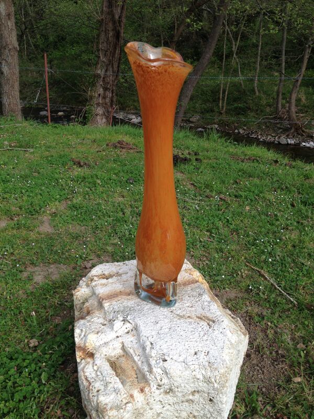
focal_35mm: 33
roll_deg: +1.2
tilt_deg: -24.3
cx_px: 157
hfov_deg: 42.9
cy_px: 210
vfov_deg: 55.4
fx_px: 399
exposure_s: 1/471
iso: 50
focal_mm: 4.12
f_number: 2.4
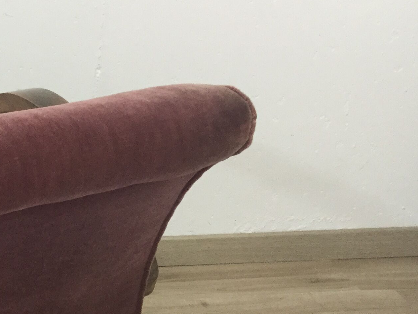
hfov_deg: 22.8
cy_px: 303
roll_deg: -1.6
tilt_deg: -30.4
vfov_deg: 18.0
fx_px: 966
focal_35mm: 80
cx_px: -61
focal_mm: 3.3
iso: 100
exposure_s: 1/33
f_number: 2.4
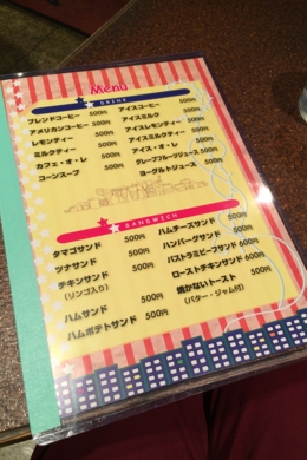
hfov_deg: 41.0
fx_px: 409
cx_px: 172
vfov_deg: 58.7
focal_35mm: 32
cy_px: 232
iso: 100
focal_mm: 4.12
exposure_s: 1/33
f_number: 2.2
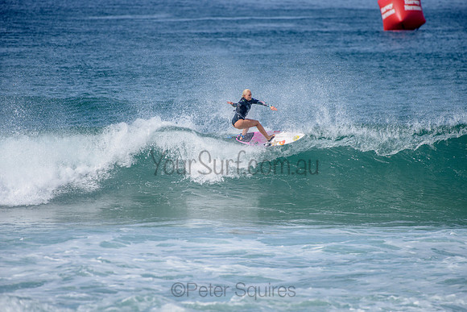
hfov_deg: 4.1
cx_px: 234
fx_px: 6487
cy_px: 156
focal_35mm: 500
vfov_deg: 2.8
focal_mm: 500
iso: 250
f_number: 6.3
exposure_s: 1/2500
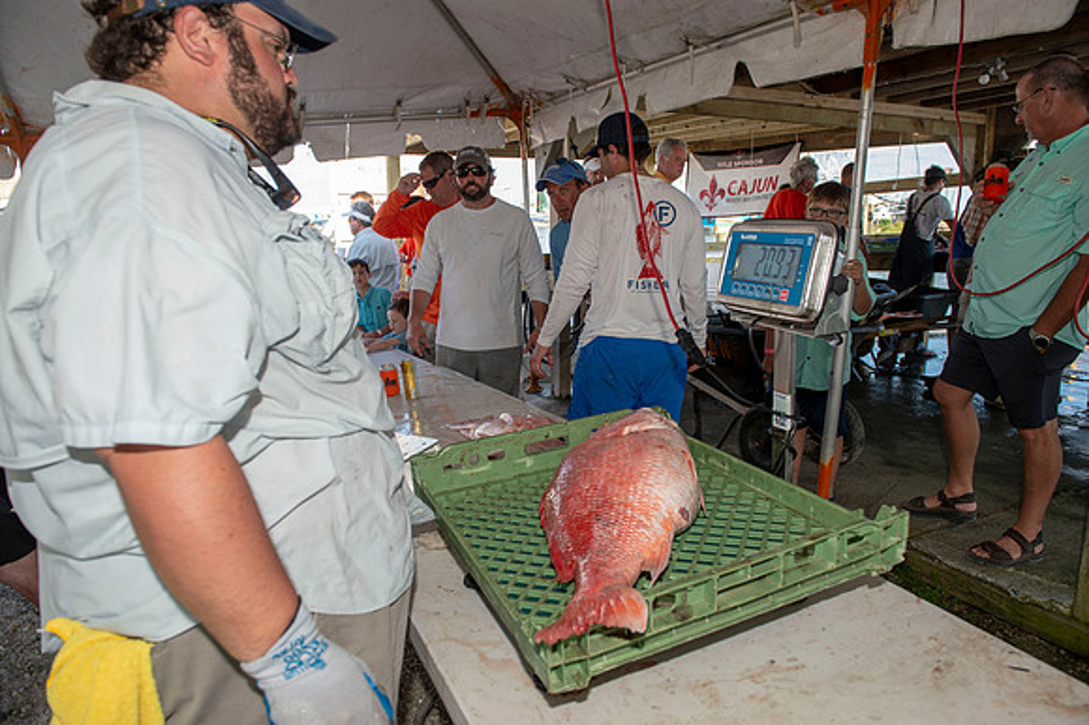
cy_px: 362
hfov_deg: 73.8
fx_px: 726
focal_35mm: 24
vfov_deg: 53.1
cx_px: 544
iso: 125
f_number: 5.6
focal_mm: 24
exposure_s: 1/100
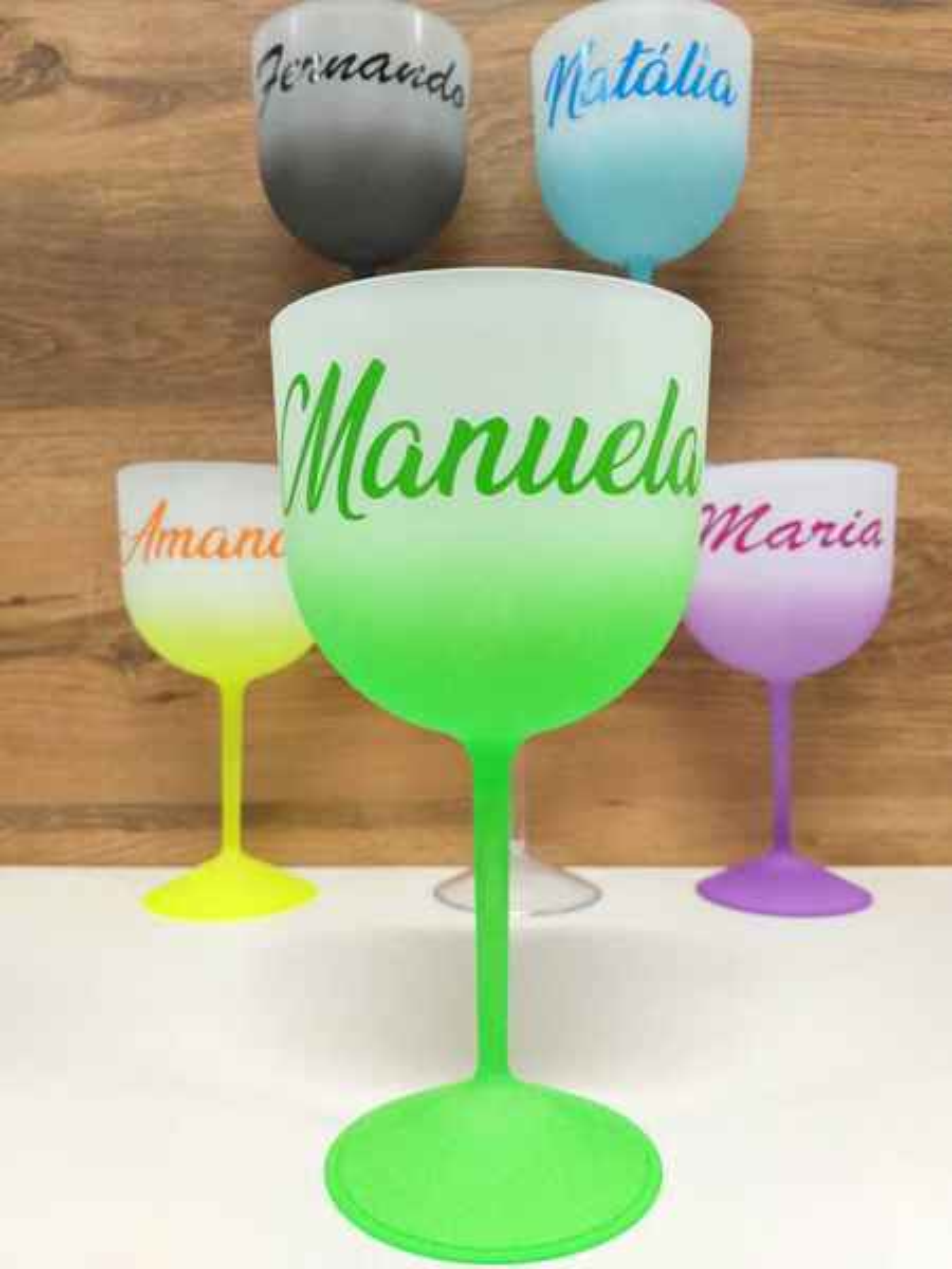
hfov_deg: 53.1
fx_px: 953
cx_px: 476
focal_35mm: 26
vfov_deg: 67.3
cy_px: 634
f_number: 1.7
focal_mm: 3.93
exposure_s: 1/40
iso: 160
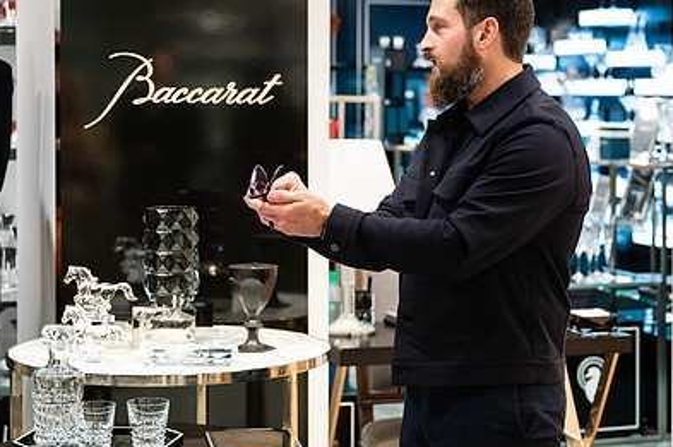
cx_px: 407
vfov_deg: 15.8
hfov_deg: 23.6
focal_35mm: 86
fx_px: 1606
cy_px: 147
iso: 640
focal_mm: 53
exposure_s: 1/160
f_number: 3.2
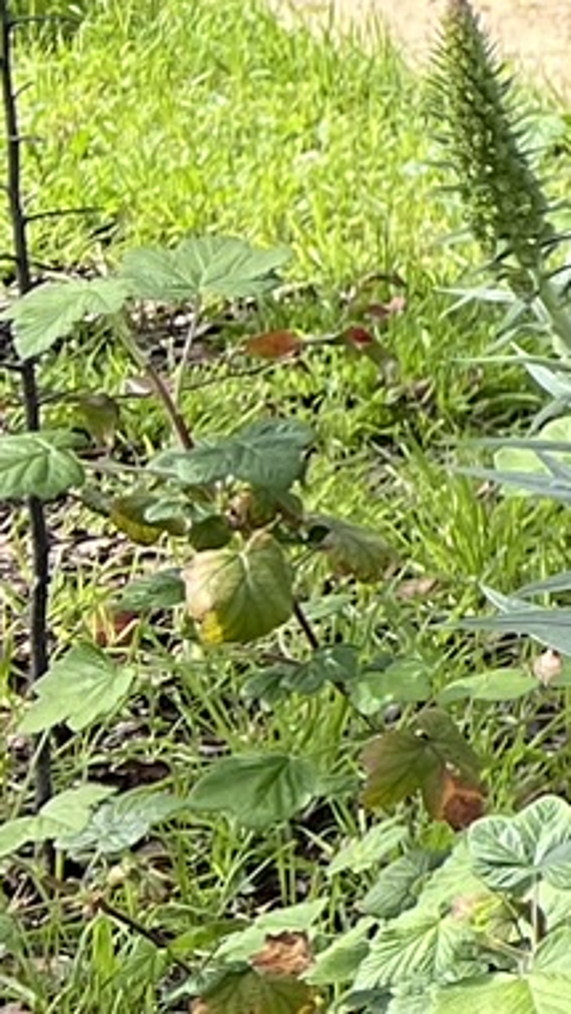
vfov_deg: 13.9
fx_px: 4090
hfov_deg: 6.2
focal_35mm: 152
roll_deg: +0.6
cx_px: 2502
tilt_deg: -8.5
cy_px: -27
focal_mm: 5.7
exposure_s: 1/808
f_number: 1.5
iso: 50
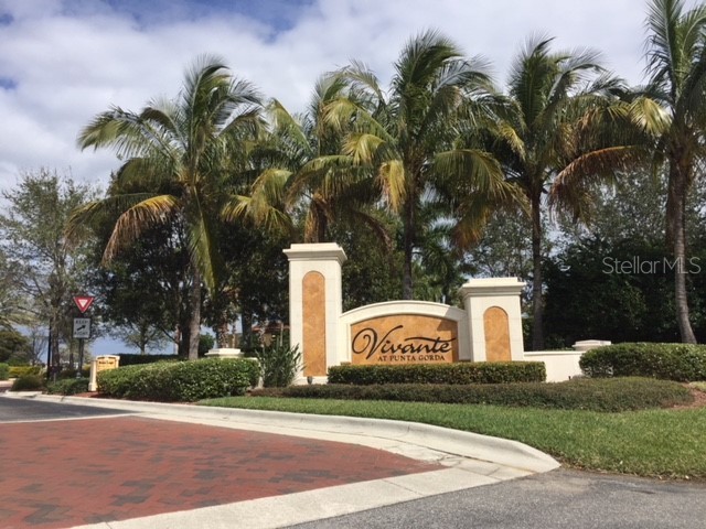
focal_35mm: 29
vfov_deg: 48.2
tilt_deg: +8.7
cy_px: 264
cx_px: 353
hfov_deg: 61.7
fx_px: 591
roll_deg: +3.2
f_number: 2.2
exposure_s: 1/3300
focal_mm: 4.15
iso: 32
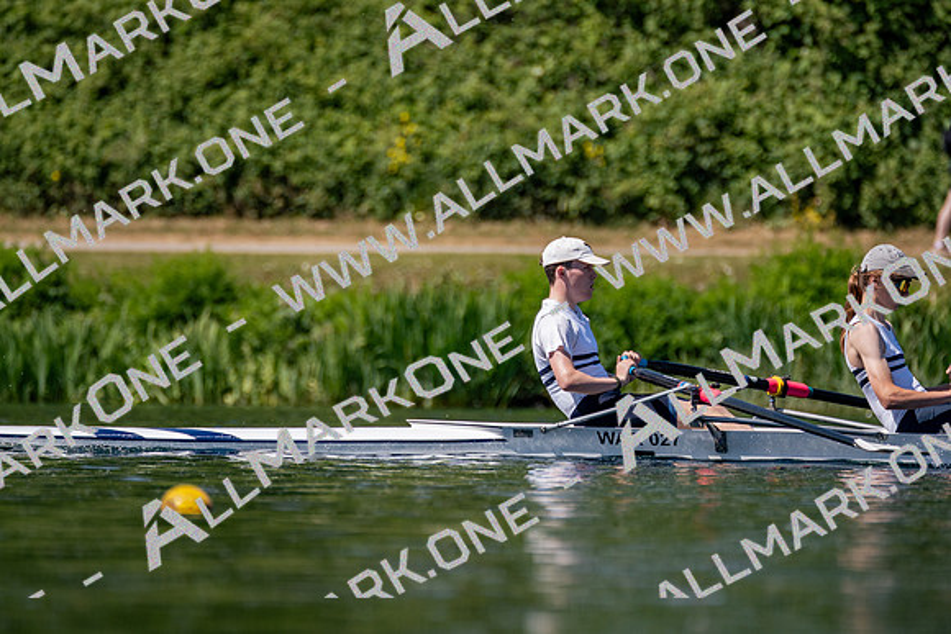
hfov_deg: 3.5
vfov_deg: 2.3
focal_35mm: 595
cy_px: 317
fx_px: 15721
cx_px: 476
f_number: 5.6
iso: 320
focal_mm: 397
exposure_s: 1/1600
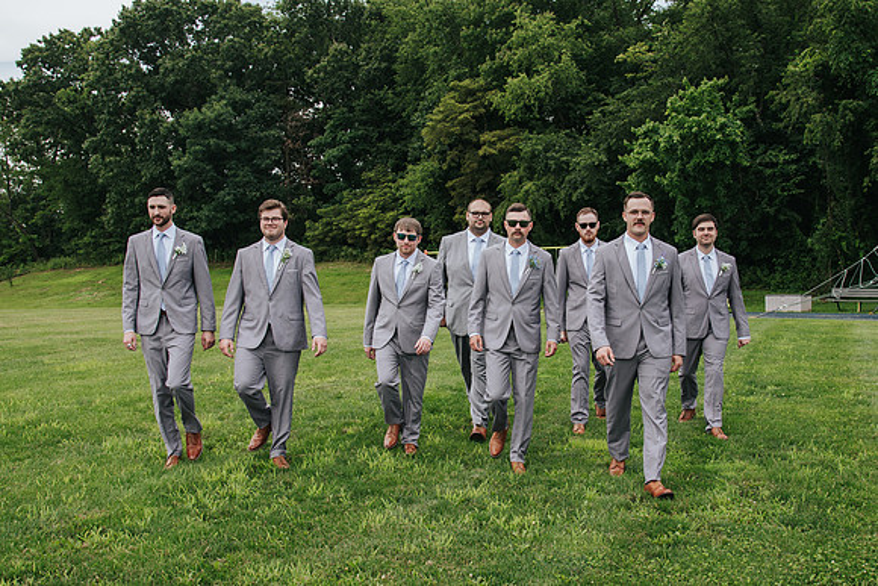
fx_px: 967
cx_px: 477
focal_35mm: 40
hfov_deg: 48.8
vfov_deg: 33.7
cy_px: 309
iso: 320
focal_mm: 30
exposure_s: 1/250
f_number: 8
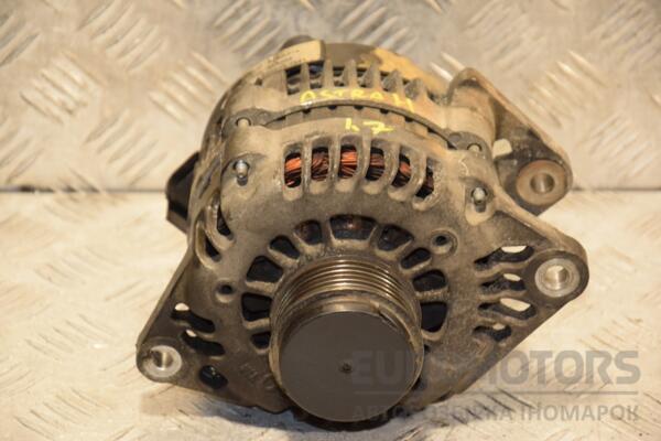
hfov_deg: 13.0
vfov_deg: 8.7
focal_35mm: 158
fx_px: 2892
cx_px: 330
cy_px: 220
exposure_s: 1/100
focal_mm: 105
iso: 800
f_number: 5.6
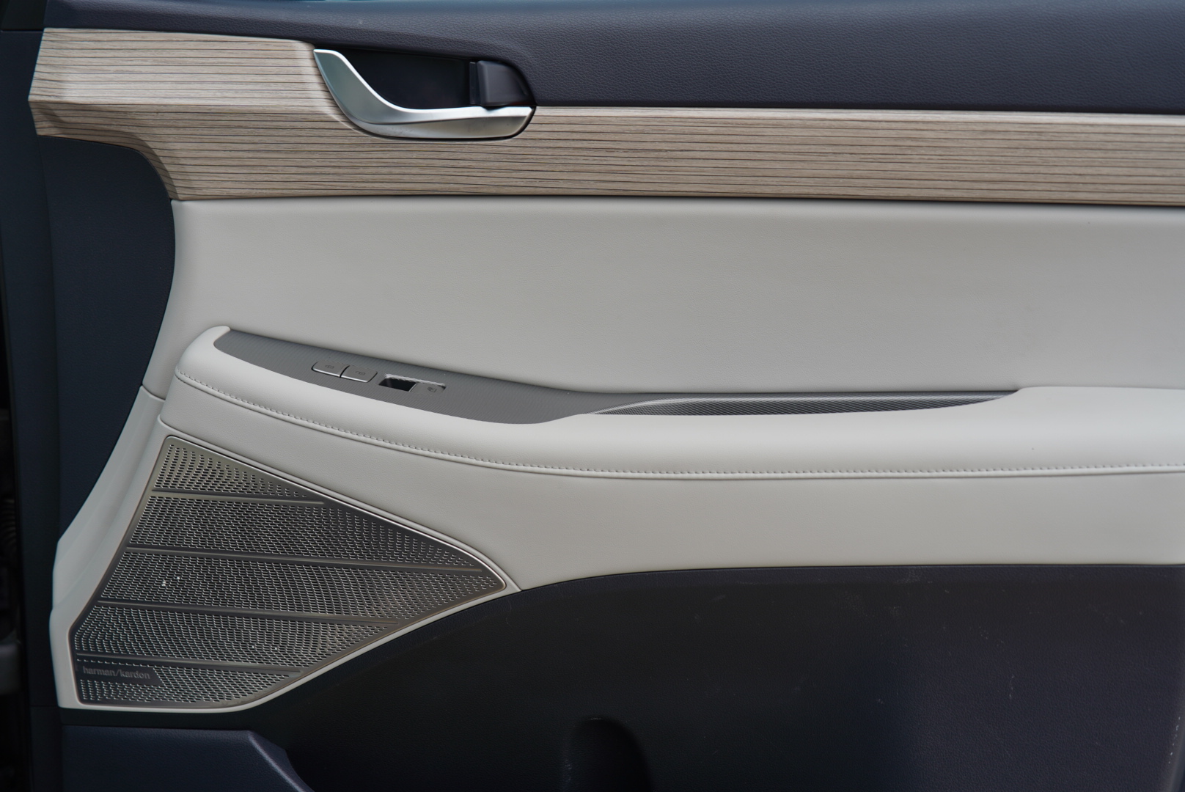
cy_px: 396
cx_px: 592
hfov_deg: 23.9
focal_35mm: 85
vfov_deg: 16.1
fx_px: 2800
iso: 100
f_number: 4.5
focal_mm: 85
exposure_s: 1/125
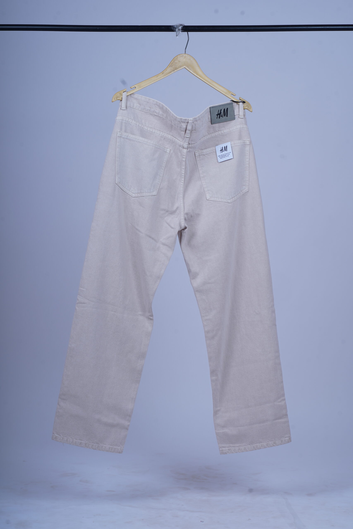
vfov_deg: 23.9
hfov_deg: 16.1
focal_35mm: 85
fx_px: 1250
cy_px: 264
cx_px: 176
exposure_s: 1/160
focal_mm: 85
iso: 100
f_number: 13
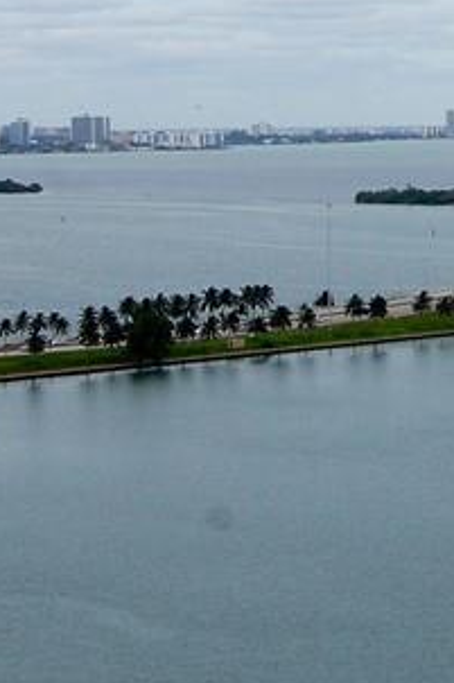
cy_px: -75
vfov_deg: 13.3
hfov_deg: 8.8
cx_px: 783
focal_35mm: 151
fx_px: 2859
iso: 200
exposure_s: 1/320
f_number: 10
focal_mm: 28
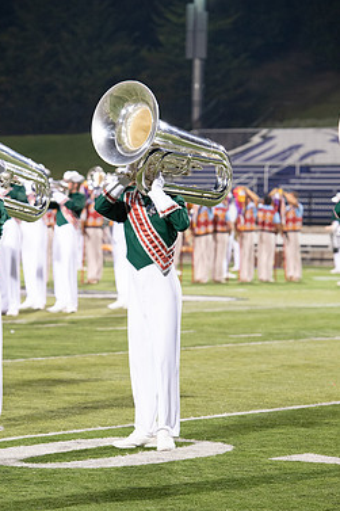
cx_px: 139
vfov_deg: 11.5
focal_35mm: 179
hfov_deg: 7.7
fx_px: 2538
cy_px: 304
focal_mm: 150
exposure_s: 1/250
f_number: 5
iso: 5000
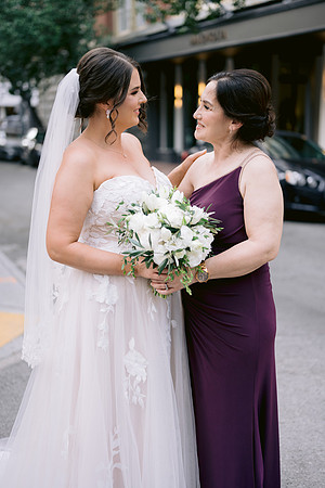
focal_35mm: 50
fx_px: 677
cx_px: 162
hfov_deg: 27.0
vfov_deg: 39.6
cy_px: 244
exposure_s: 1/500
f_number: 1.8
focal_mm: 50
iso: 160
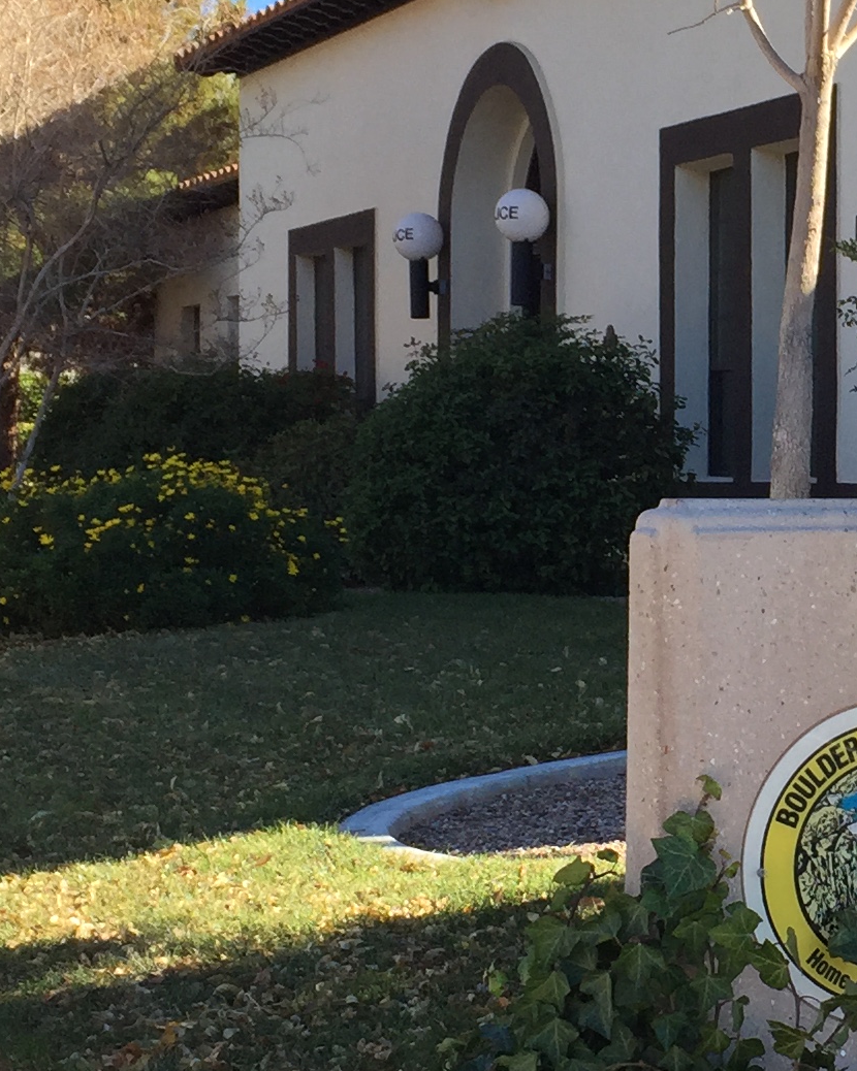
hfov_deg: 16.6
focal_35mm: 89
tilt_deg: -2.4
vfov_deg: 21.5
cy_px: 585
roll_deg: -0.8
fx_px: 2823
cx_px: 987
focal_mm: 4.15
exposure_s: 1/775
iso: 32
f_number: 2.2
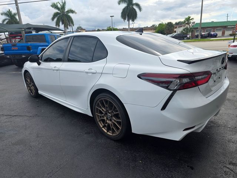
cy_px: 89
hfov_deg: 73.9
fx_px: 157
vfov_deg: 58.9
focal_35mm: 23
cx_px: 118
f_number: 1.7
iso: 80
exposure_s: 1/2961
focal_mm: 6.3
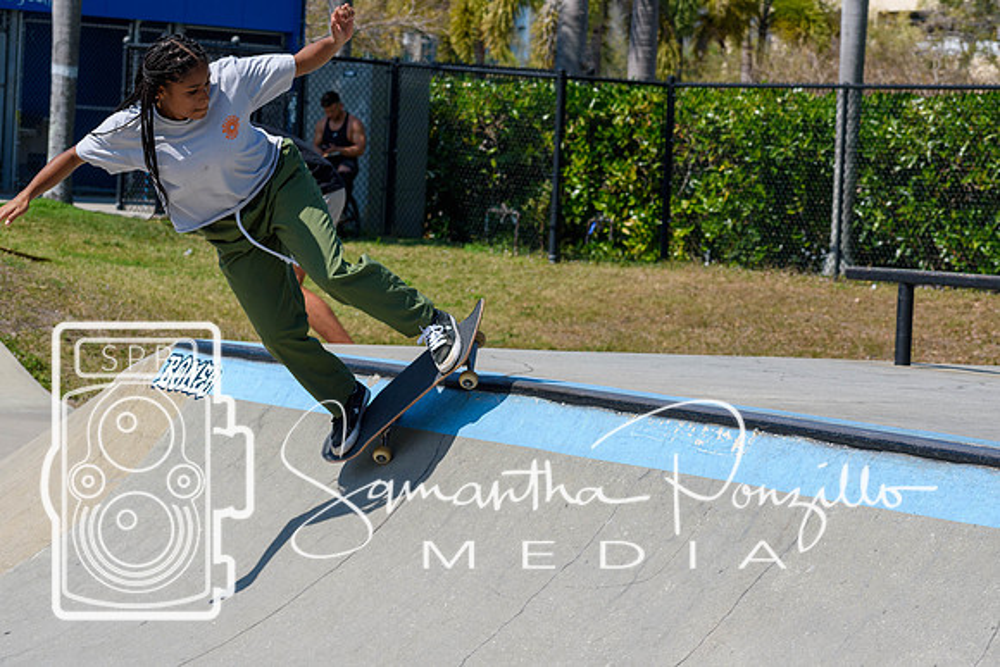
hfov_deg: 15.2
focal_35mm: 135
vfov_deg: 10.2
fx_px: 3751
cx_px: 500
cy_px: 334
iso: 200
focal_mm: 90
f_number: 8
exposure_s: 1/1000
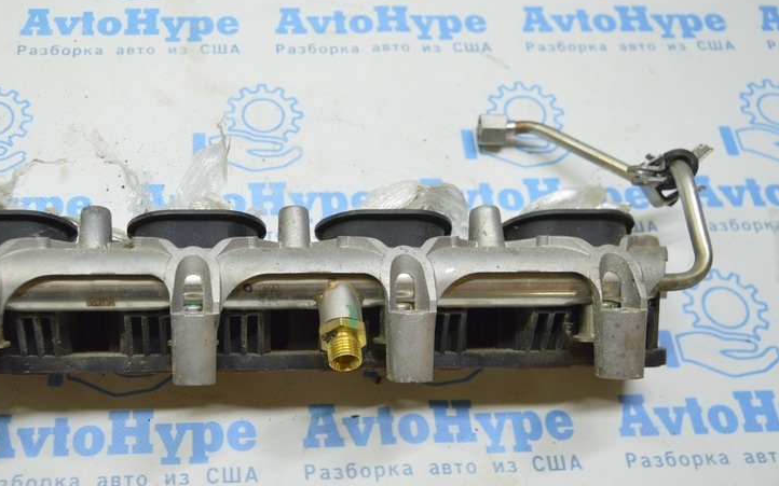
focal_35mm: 39
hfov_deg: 49.3
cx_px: 245
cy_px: 267
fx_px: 828
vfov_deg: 32.7
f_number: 3.5
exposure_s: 1/60
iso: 400
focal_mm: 18
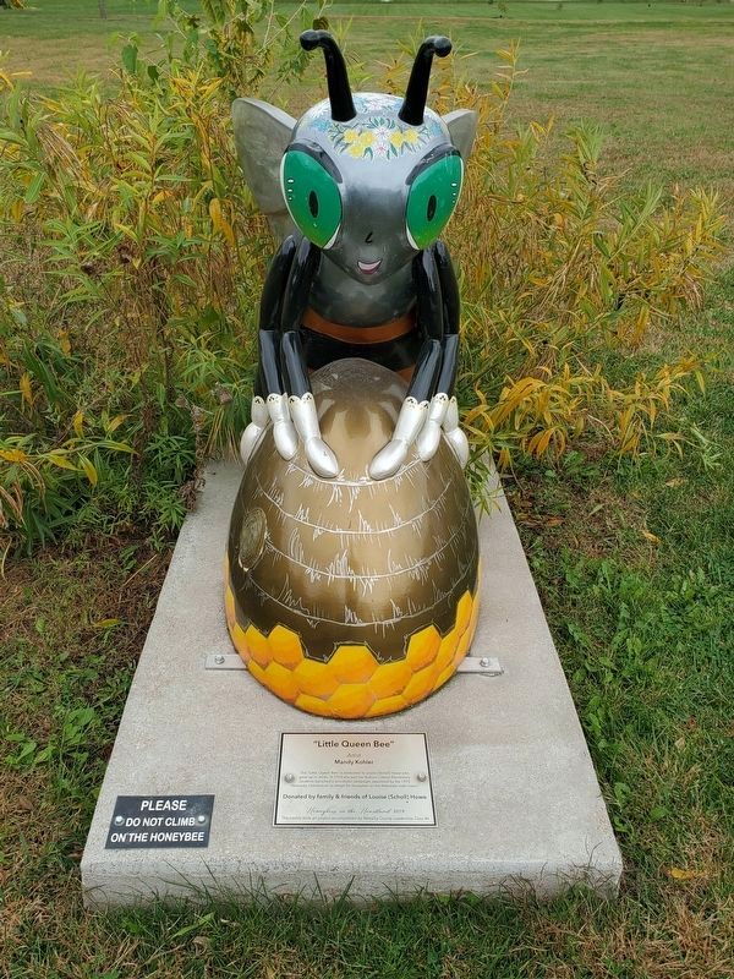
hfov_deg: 53.1
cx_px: 367
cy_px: 490
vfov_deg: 67.3
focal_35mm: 26
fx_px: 735
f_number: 2.4
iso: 50
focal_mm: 4.3
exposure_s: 1/455
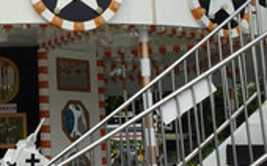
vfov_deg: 13.4
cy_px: 2
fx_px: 698
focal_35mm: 96
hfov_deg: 20.8
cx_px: -9
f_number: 3.5
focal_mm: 4.25
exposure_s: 1/1000
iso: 80
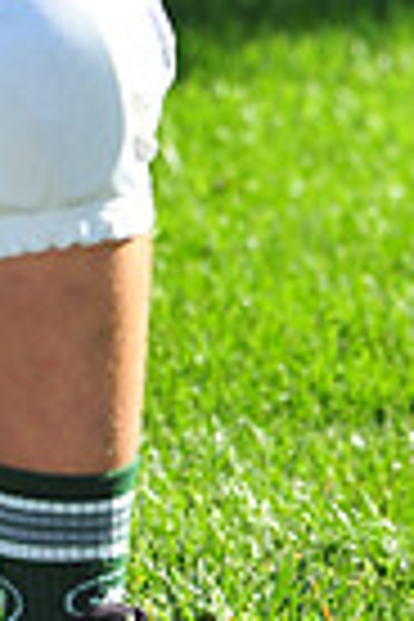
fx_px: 11263
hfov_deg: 2.1
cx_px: -256
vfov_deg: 3.1
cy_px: -333
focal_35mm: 653
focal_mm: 155
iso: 400
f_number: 4.5
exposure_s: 1/2000
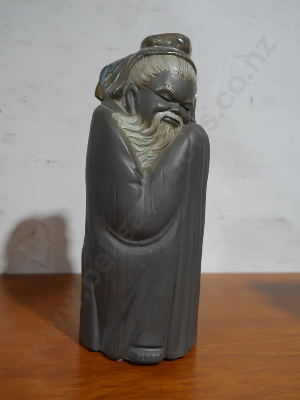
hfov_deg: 34.4
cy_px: 200
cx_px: 150
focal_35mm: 42
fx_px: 485
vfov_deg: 44.8
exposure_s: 1/60
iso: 640
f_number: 4.6
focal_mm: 21
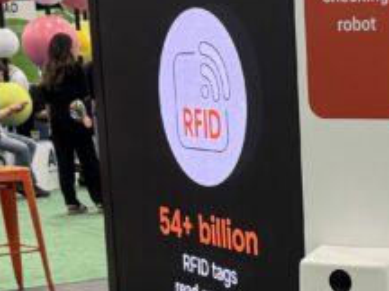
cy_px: 277
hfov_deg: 16.5
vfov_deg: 12.9
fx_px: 1281
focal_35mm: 114
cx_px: 474
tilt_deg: -9.3
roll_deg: +0.5
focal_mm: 6.76
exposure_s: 1/68
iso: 200
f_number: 1.78
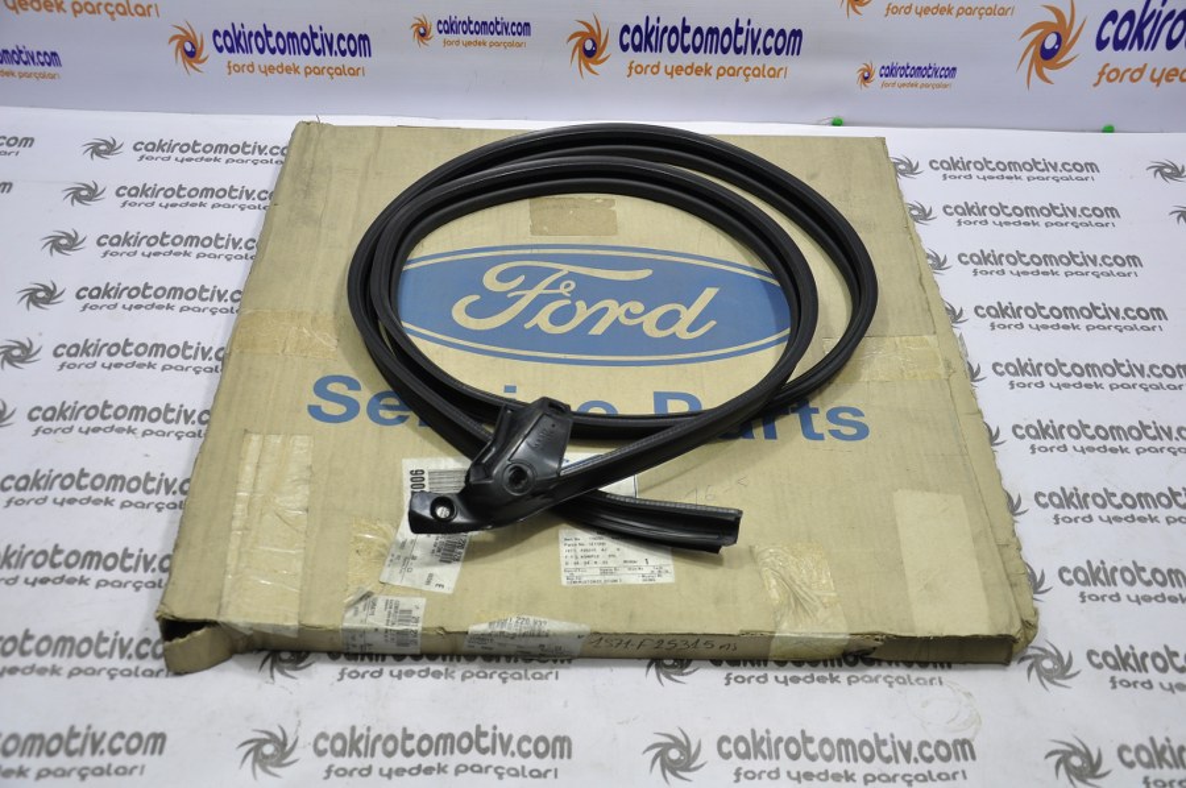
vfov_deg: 31.8
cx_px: 593
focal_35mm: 42
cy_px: 394
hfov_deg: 46.4
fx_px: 1382
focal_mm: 28
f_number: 4.5
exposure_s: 1/40
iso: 280
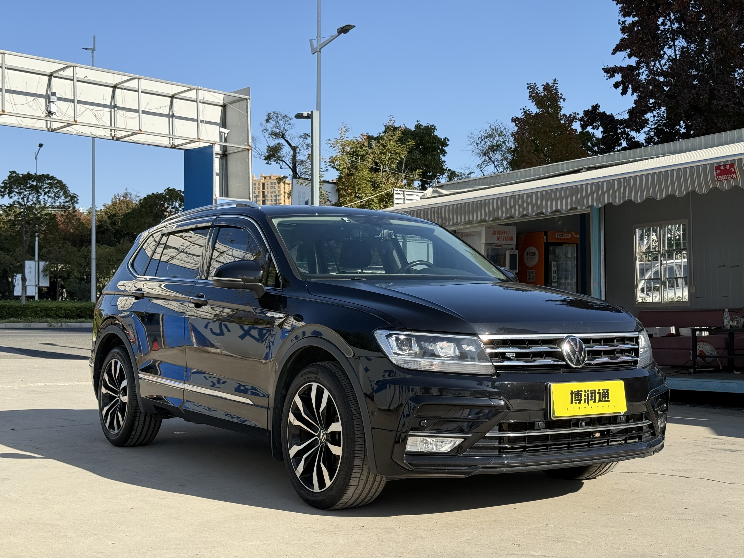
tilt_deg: +2.6
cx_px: 372
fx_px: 1032
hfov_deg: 39.7
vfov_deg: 30.3
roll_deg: +0.3
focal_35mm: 48
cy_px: 279
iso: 64
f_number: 1.78
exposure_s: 1/2577
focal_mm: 6.76
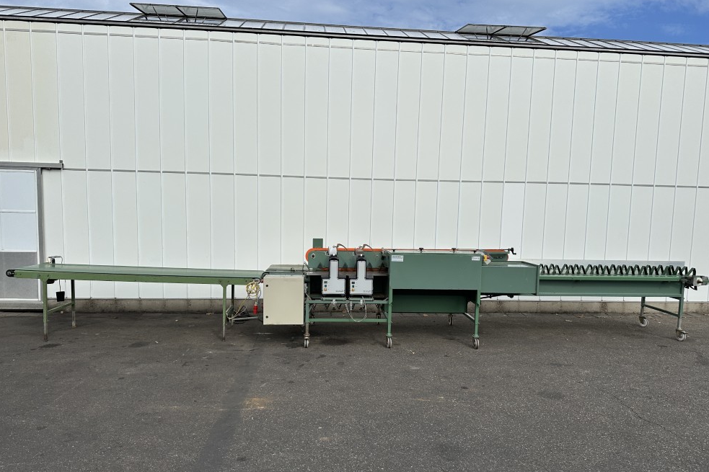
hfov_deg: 69.4
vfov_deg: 49.4
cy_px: 262
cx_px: 354
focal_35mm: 26
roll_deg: -1.7
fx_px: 512
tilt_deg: -4.3
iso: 80
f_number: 1.78
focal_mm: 6.86
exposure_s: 1/7042
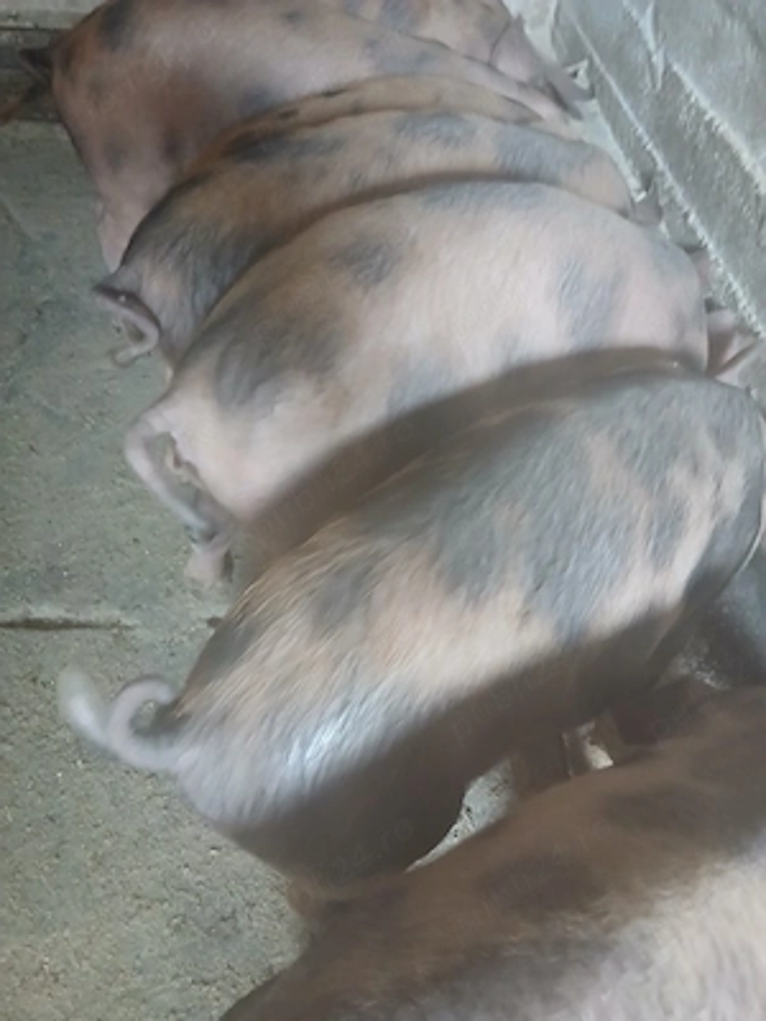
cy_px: 510
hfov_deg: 53.1
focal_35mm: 26
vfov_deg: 67.3
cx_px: 383
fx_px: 767
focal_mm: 3.98
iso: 500
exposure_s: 1/25.1
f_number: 1.8
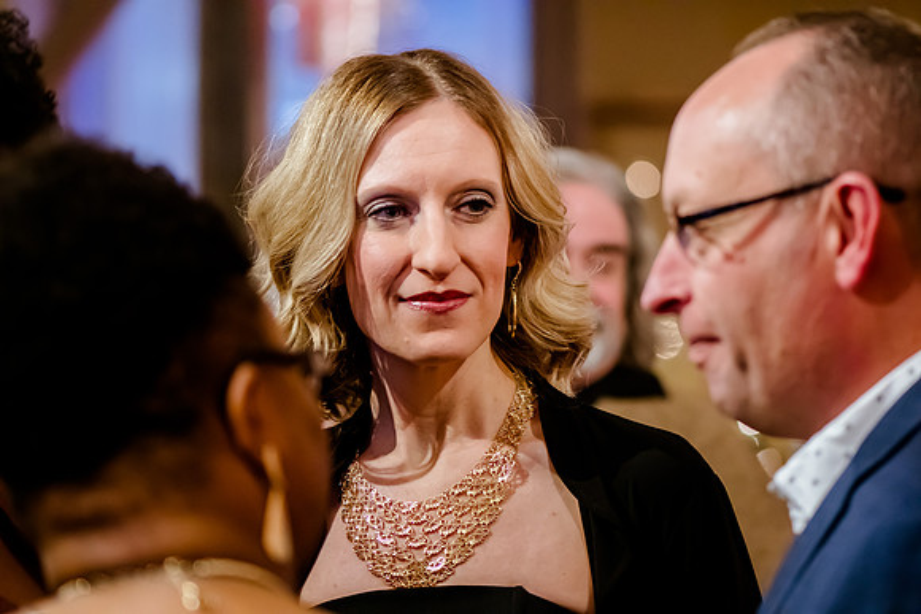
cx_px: 460
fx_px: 4030
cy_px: 307
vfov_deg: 8.7
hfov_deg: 13.0
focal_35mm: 158
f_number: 3.5
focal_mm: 105
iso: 4000
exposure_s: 1/100
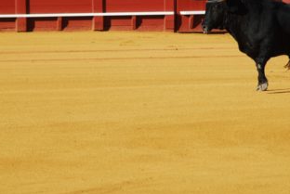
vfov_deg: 2.9
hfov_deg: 4.3
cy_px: 79
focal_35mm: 481
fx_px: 3880
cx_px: 158
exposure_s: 1/500
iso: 200
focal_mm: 200
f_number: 5.6
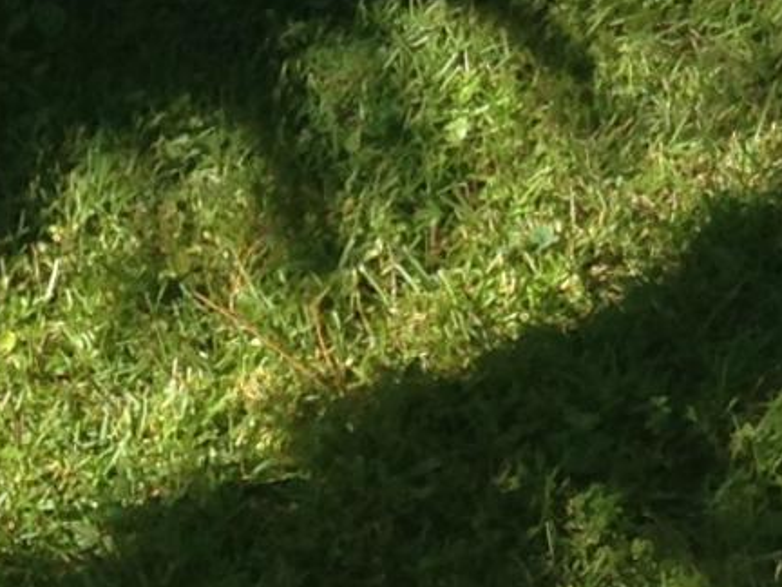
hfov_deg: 8.6
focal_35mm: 229
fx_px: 5173
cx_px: 693
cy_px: -982
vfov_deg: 6.1
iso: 50
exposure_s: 1/638
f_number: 2.4
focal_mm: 4.12
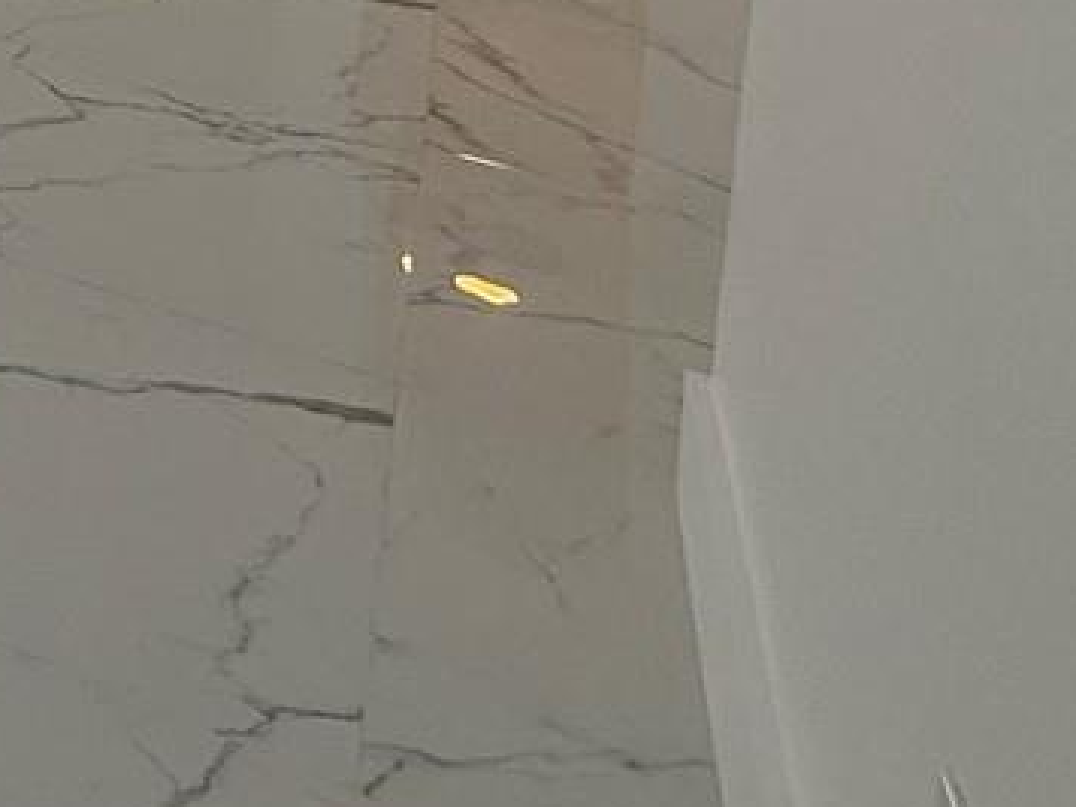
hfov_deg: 20.9
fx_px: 1958
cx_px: -864
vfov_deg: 18.5
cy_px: -626
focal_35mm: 63
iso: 80
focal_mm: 2.22
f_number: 2.2
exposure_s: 1/120
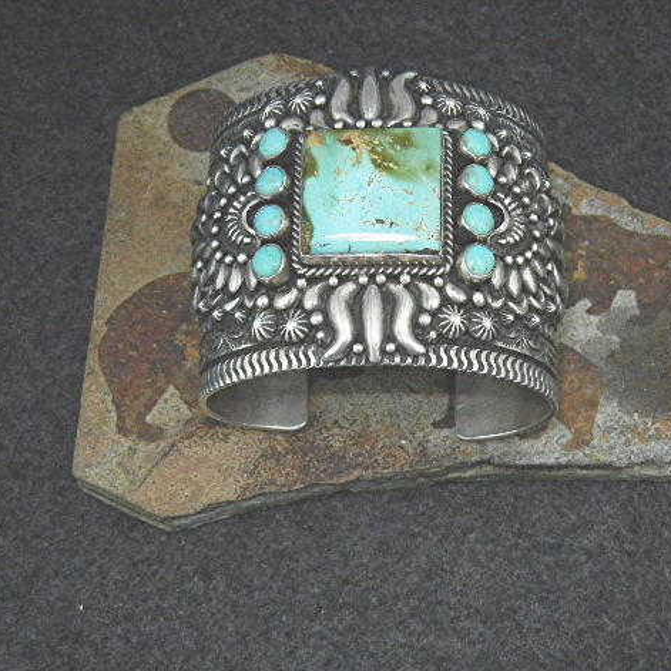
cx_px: 427
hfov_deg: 31.5
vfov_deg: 31.6
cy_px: 331
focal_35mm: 54
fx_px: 1184
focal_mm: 8.1
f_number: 7.6
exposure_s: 1/30
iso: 800
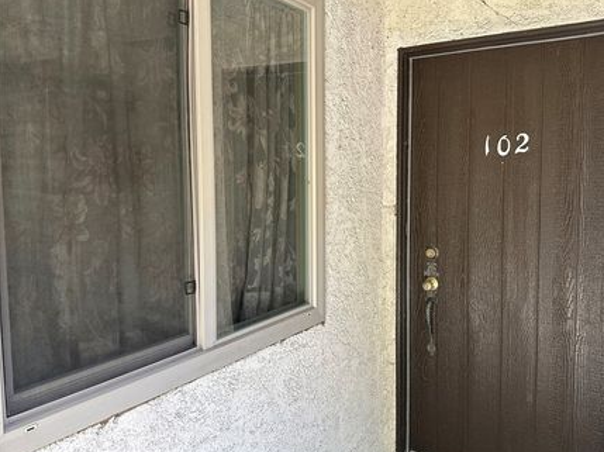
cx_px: 349
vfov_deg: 49.7
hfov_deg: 63.1
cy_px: 213
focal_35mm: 28
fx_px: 488
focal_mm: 6.86
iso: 125
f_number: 1.78
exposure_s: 1/121
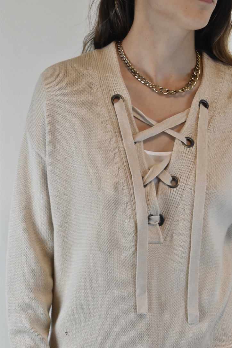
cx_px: 116
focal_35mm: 82
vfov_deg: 24.6
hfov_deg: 16.6
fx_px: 797
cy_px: 174
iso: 1600
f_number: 16
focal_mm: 55
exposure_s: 1/40
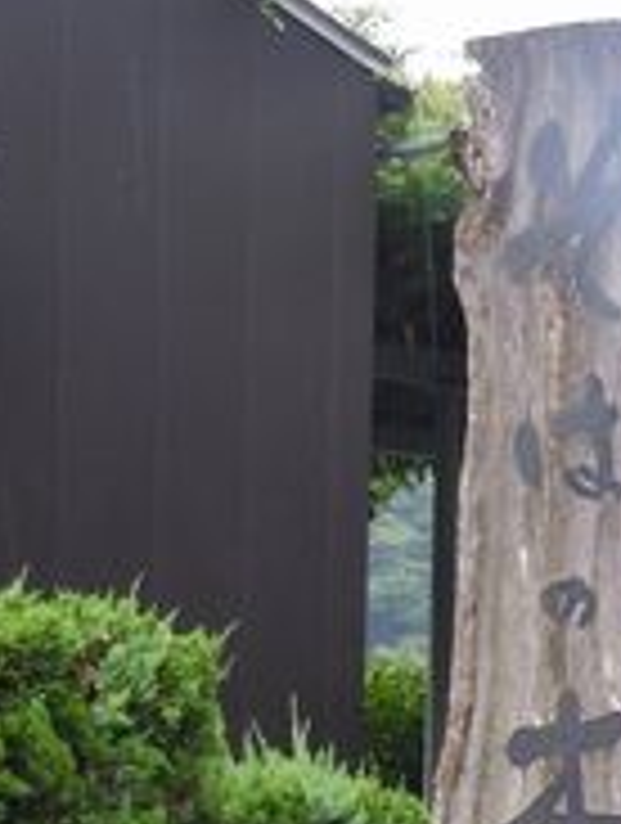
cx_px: 585
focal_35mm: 96
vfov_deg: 20.0
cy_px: 750
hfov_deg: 15.2
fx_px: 2288
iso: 160
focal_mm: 5.9
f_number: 4
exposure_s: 1/60
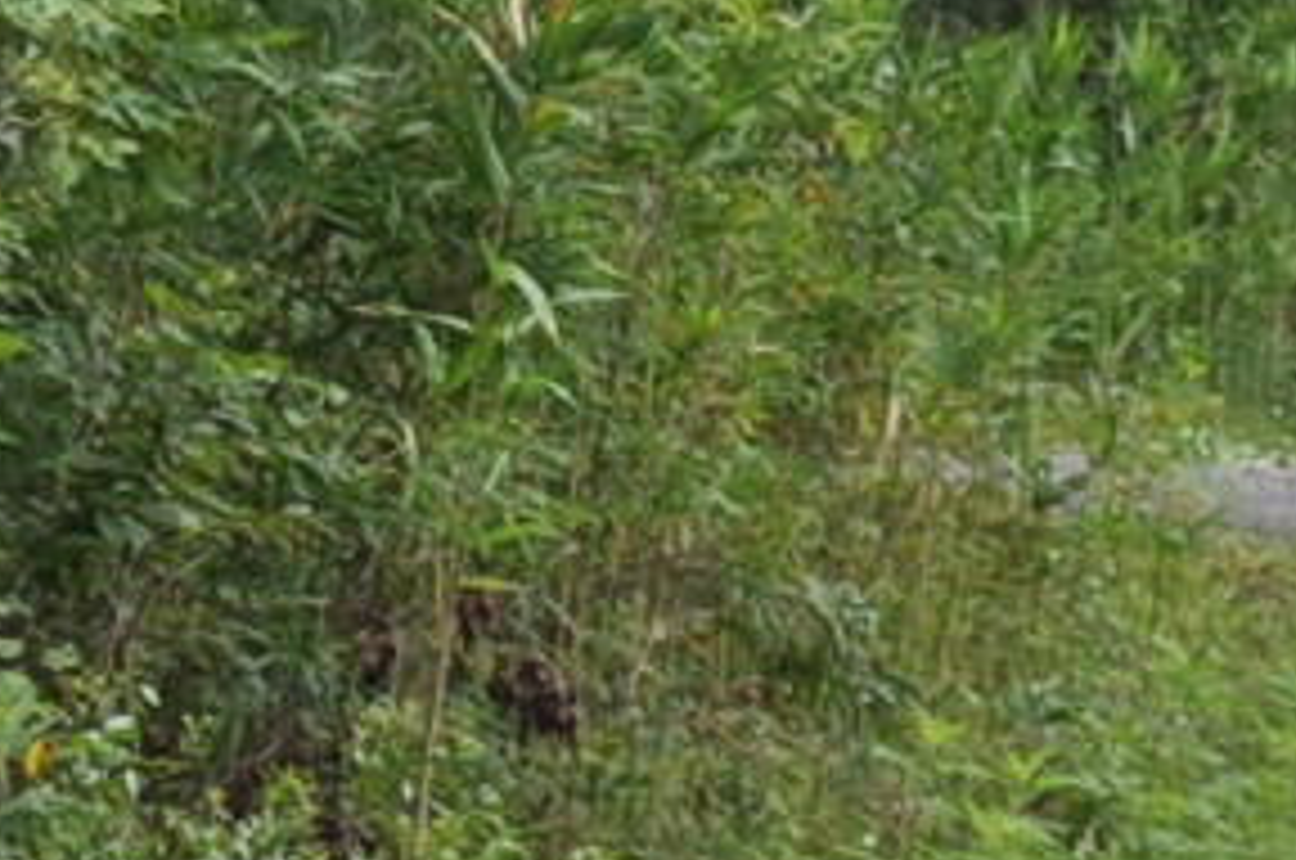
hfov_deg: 5.8
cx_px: 1080
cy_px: 311
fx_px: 12830
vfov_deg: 3.8
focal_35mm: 357
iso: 400
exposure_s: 1/200
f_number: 7.1
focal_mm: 32
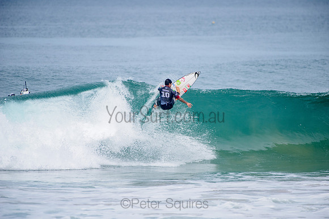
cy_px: 110
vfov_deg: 2.8
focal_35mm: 500
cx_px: 164
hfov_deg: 4.1
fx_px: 4570
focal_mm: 500
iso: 250
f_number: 5.6
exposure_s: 1/2000
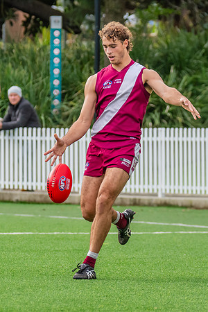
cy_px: 141
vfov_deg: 3.8
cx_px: 125
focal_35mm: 541
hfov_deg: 2.5
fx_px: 4685
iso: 800
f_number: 6.3
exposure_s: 1/1250
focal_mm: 220
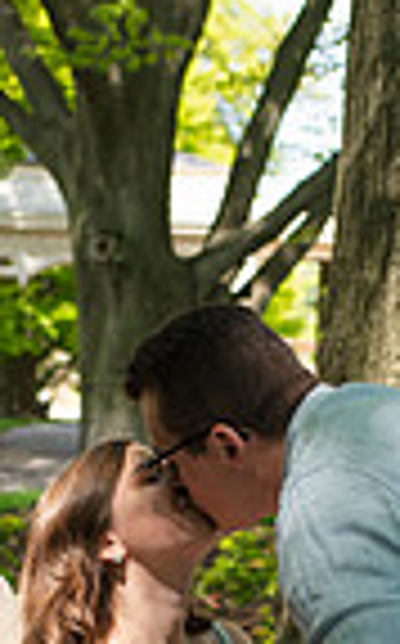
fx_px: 1959
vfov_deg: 18.4
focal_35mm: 112
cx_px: 339
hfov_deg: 11.6
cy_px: 554
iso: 125
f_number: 3.2
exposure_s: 1/400
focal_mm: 35
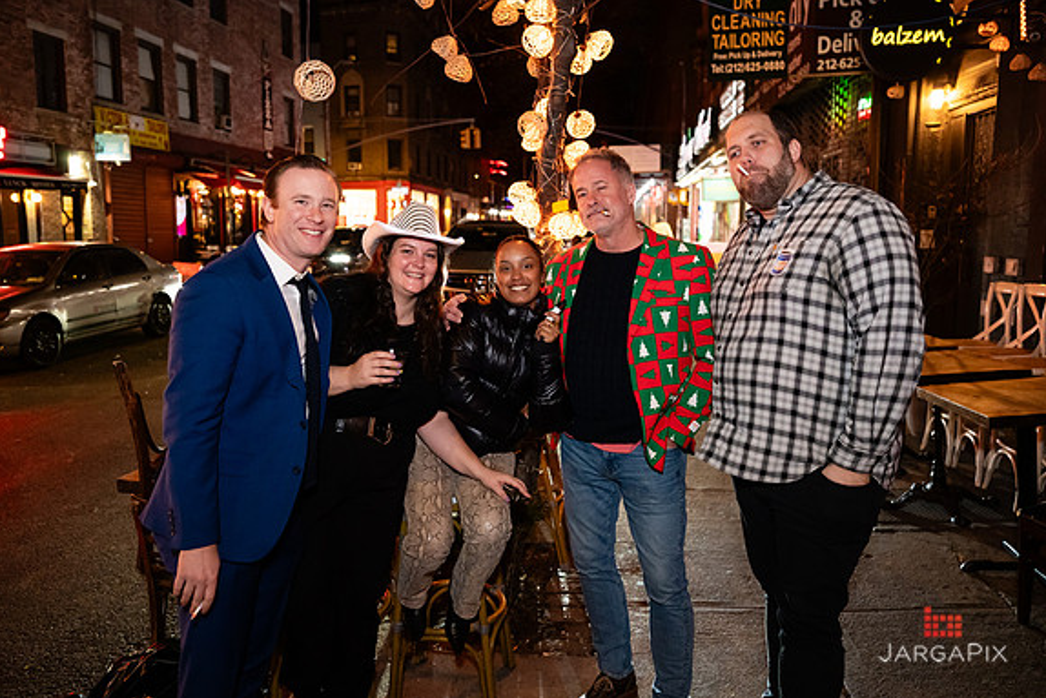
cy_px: 336
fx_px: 814
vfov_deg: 46.4
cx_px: 517
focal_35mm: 28
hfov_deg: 65.5
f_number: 2.8
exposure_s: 1/125
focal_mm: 26
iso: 3200
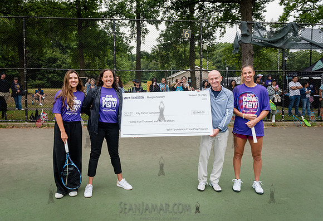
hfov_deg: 67.0
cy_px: 100
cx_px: 145
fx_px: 243
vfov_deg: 48.8
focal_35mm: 27
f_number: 4.5
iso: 1600
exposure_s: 1/1250
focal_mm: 24
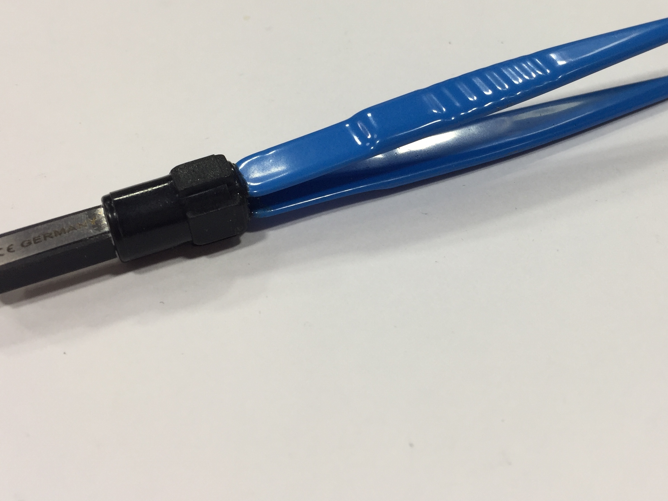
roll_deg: -0.9
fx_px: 772
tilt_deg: -40.1
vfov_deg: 35.7
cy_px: 174
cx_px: 402
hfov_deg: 46.5
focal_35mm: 40
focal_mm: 4.15
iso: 32
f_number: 2.2
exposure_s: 1/50
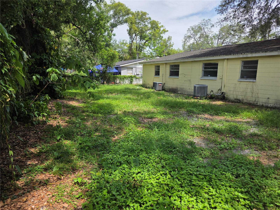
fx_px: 186
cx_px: 140
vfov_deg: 58.9
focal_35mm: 23
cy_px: 105
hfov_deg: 73.9
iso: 80
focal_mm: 6.3
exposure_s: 1/3972
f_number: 1.7
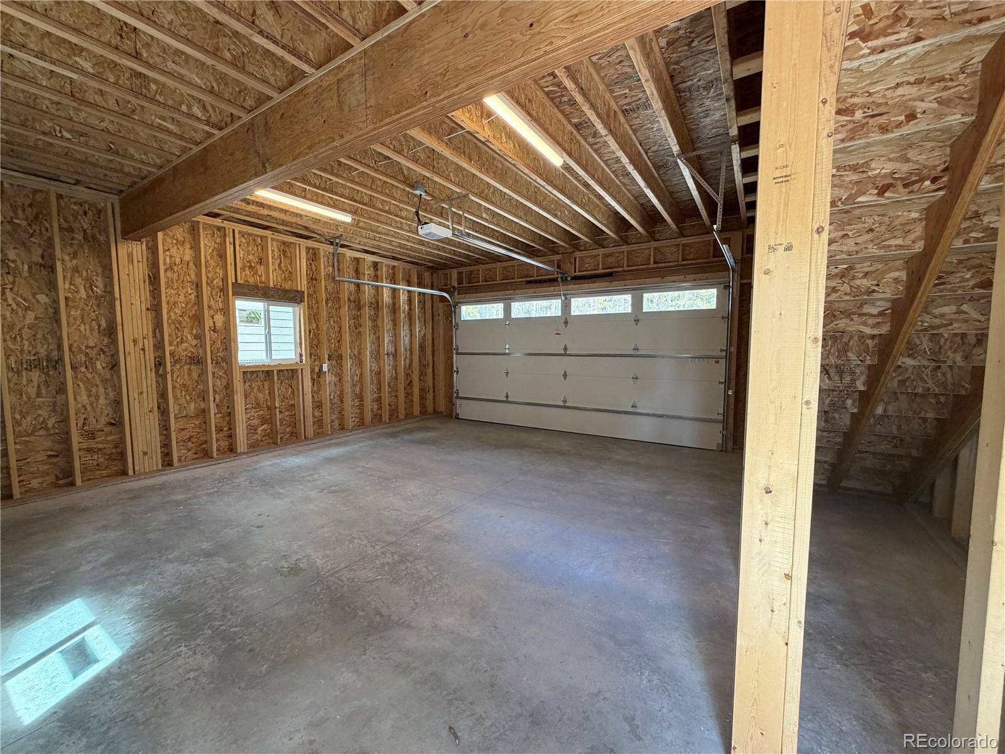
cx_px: 502
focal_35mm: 14
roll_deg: -0.1
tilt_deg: -4.3
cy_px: 377
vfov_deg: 85.7
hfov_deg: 102.1
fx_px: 406
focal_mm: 2.22
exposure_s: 1/121
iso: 200
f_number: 2.2
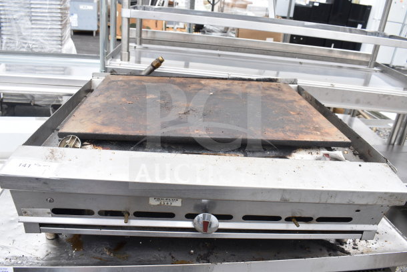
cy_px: 136
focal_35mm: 30
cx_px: 204
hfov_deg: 61.9
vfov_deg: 43.6
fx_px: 339
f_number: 6.3
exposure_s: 1/200
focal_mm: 20
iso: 200
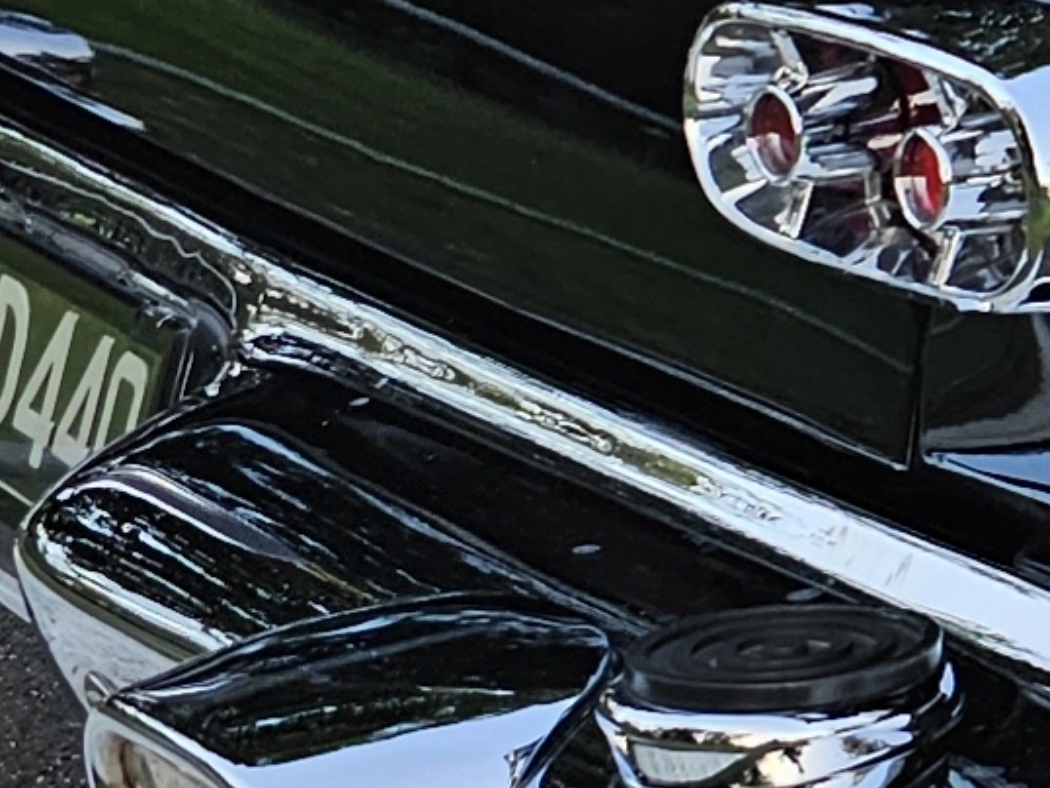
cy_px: -523
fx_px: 5189
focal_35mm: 171
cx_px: 2857
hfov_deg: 9.6
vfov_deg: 8.4
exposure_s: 1/180
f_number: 1.7
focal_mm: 6.3
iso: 40
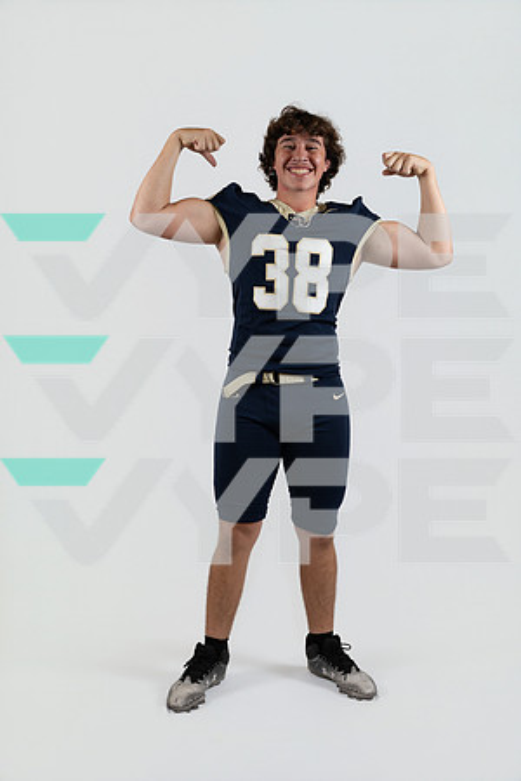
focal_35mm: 40
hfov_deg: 33.6
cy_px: 390
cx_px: 260
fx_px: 862
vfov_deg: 48.8
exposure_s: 1/125
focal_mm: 39.7
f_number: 4
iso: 250
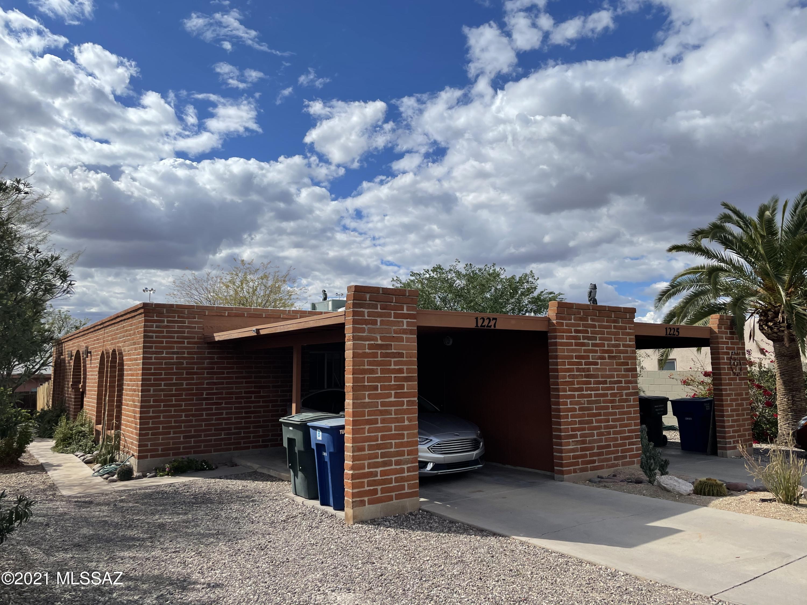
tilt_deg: +8.1
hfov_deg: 67.3
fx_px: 606
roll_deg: +0.8
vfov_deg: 53.1
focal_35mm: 26
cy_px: 302
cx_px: 404
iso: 32
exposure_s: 1/6494
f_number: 1.6
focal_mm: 4.2
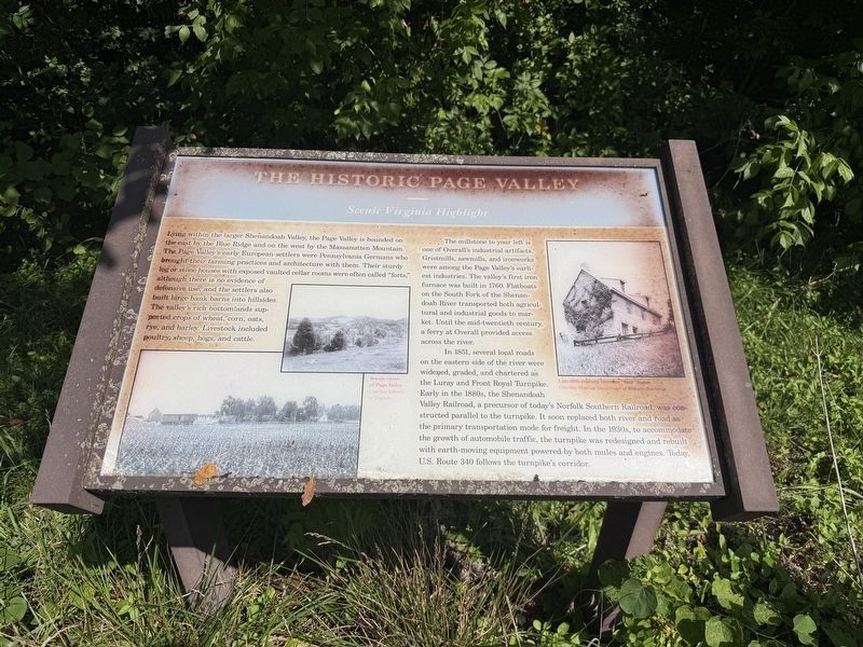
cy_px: 324
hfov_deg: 71.6
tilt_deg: -32.8
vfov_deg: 56.8
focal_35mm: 24
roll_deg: -2.0
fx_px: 598
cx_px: 432
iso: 64
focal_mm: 6.76
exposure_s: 1/14286
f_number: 1.78
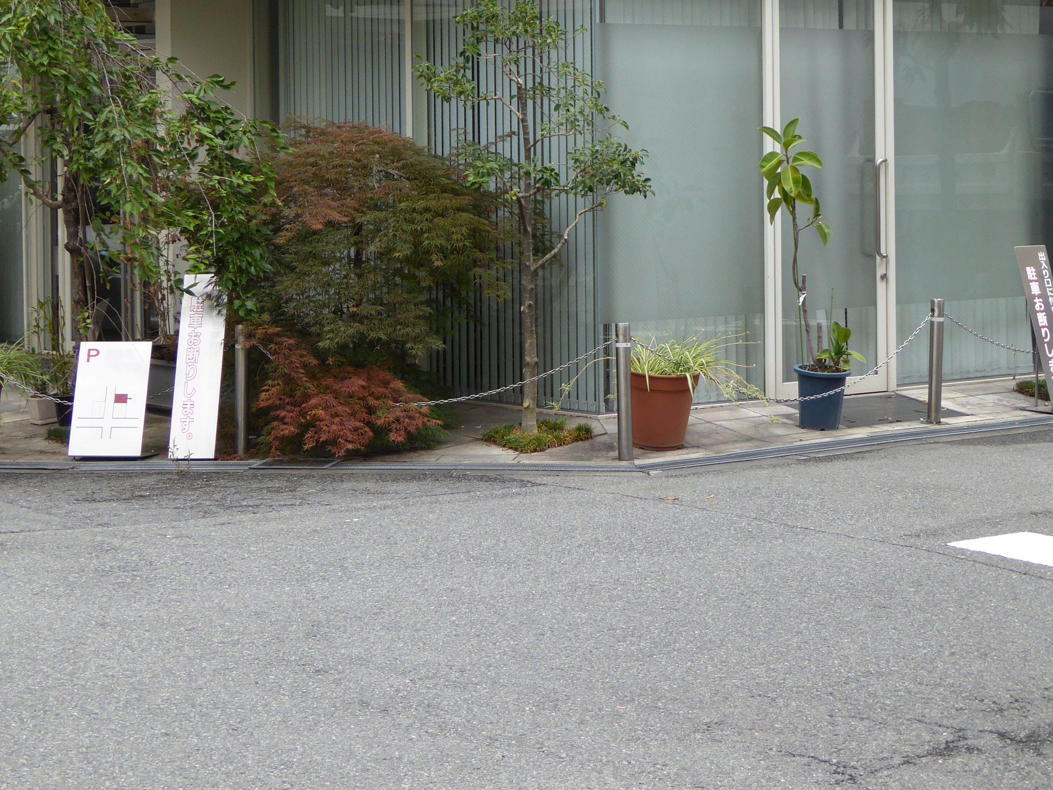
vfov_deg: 19.5
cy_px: 205
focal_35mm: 75
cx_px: 568
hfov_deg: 26.0
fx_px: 2281
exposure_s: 1/125
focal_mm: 8.4
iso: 100
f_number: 4
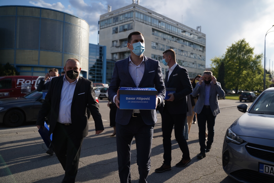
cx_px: 137
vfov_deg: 46.5
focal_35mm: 28
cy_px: 92
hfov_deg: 65.4
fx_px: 213
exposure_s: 1/3200
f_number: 2.8
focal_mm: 28
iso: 250
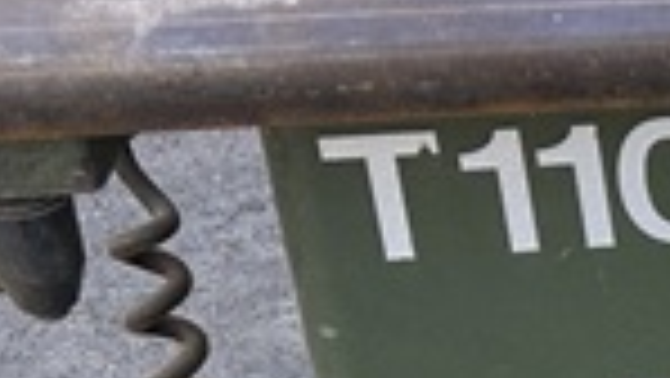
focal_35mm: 169
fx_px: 3004
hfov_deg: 11.0
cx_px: 1518
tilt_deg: -31.7
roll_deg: -1.4
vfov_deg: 7.0
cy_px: 637
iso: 40
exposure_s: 1/206
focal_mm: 5.7
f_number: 1.5
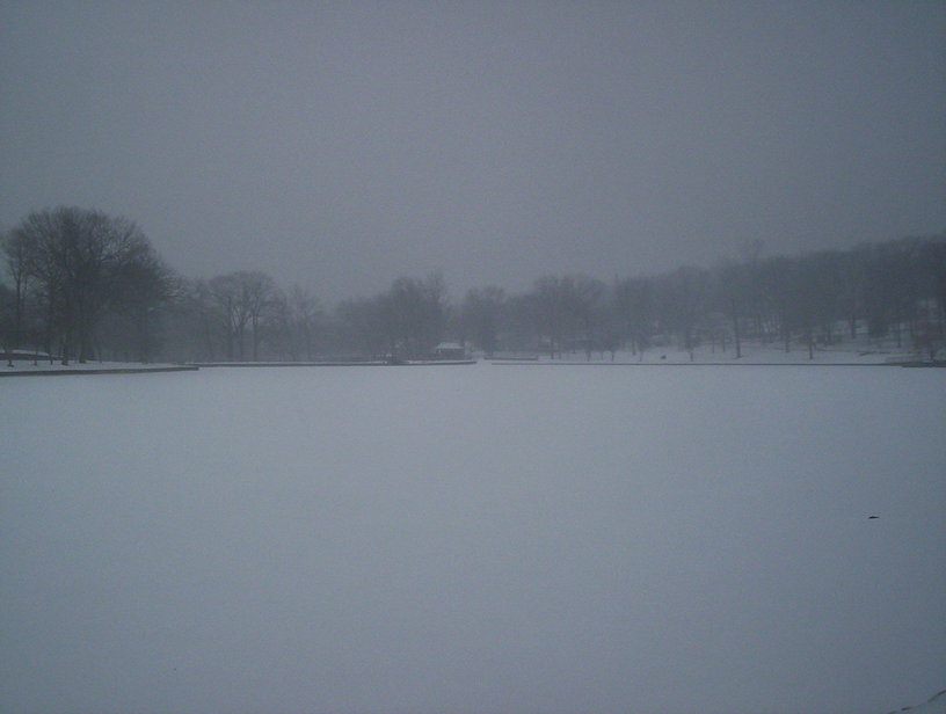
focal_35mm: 38
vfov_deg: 37.9
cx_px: 473
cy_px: 357
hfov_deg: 48.9
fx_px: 1041
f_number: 4.5
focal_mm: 4.99
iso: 100
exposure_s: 1/467
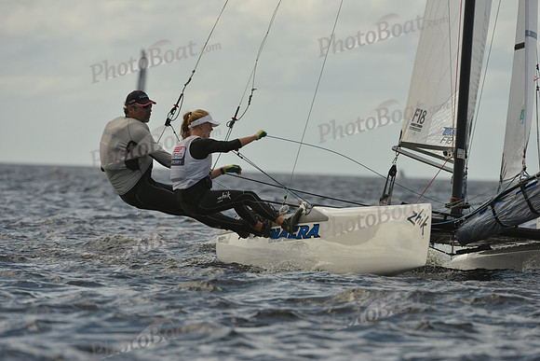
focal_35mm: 400
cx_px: 270
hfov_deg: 5.2
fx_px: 6001
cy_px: 180
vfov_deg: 3.4
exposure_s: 1/1000
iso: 250
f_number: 8
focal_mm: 400
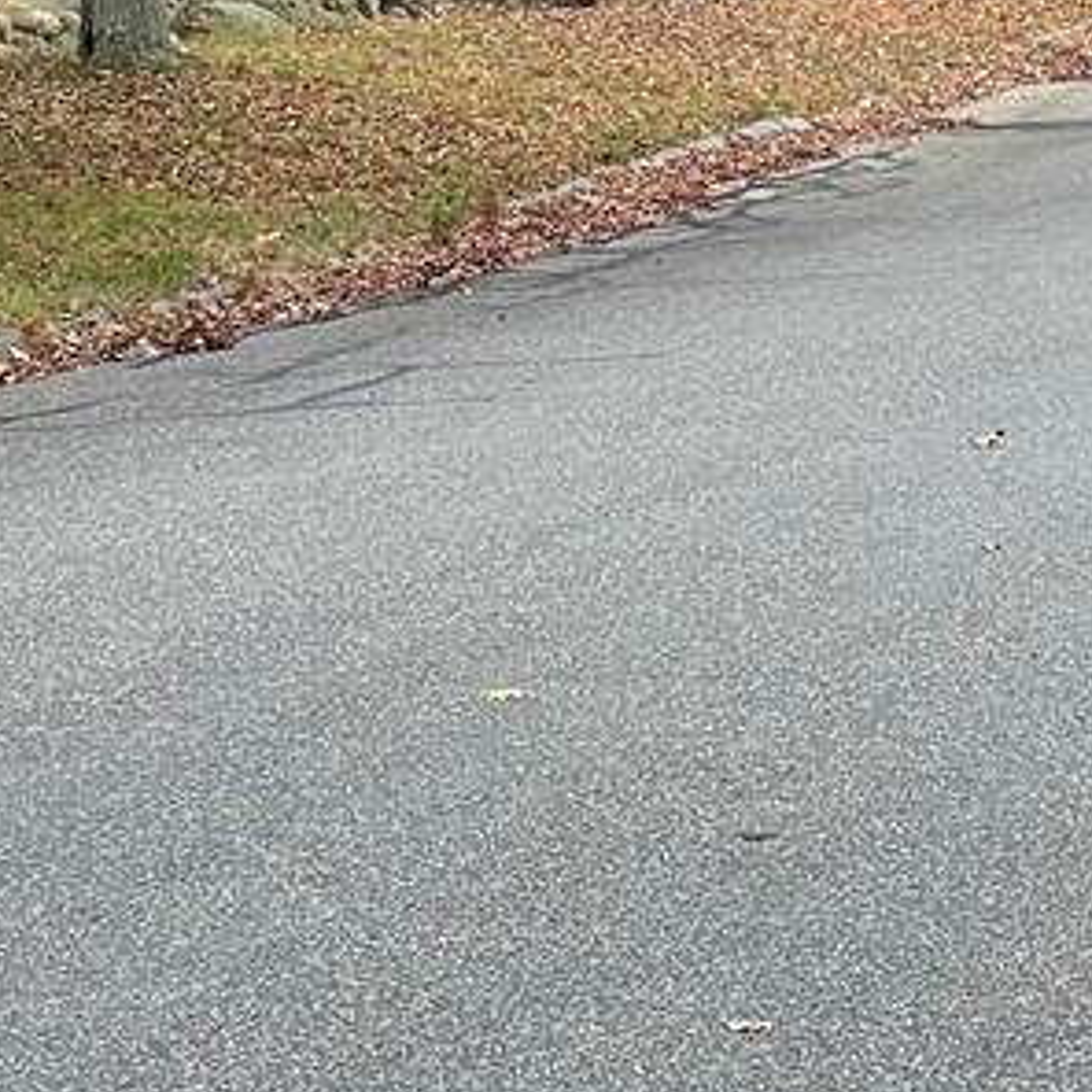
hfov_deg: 8.7
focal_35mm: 196
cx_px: 1572
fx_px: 6995
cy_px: -221
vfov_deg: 8.8
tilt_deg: +2.1
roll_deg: +0.4
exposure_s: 1/246
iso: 20
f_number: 2.2
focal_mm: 7.5
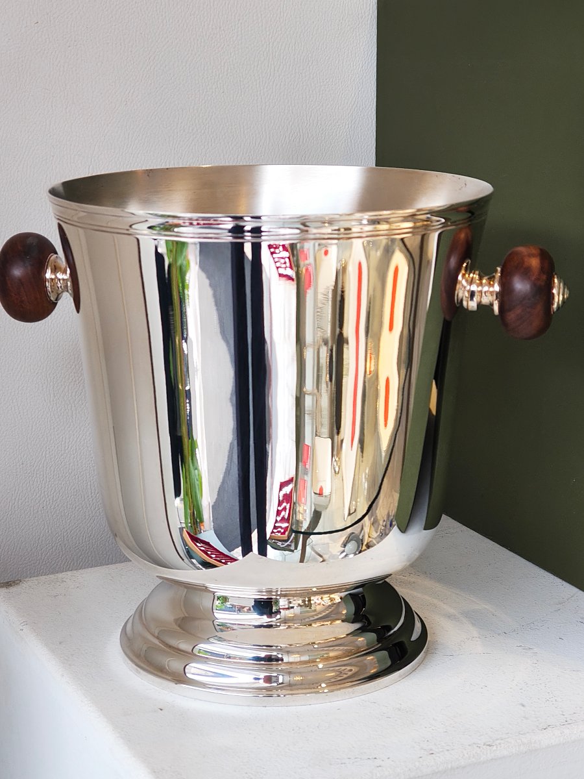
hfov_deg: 21.0
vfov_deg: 27.8
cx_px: 292
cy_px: 390
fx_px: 1575
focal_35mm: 70
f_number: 2
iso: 162
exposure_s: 1/100
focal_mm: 7.1
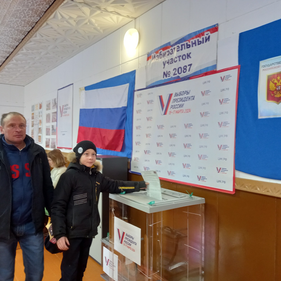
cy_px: 143
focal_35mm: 30
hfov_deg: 53.9
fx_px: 276
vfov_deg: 54.0
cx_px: 124
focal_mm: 4.6
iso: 320
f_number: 2
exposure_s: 1/25
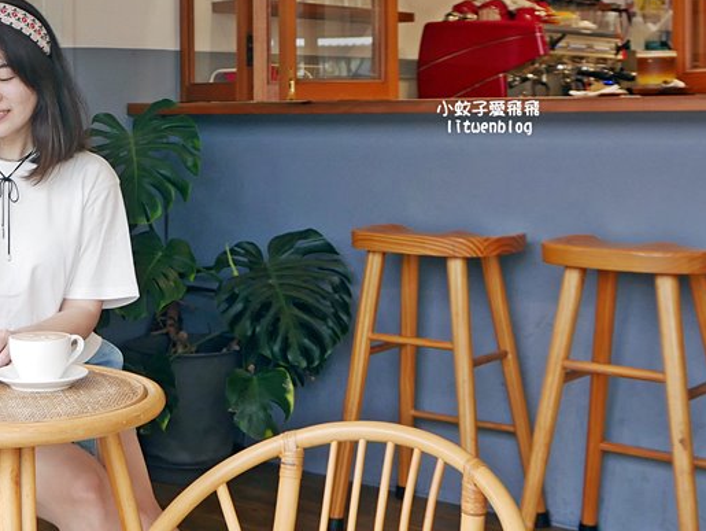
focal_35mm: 66
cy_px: 124
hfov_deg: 28.1
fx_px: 1347
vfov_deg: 22.1
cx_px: 47
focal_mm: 17
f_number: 4
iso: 320
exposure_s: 1/60
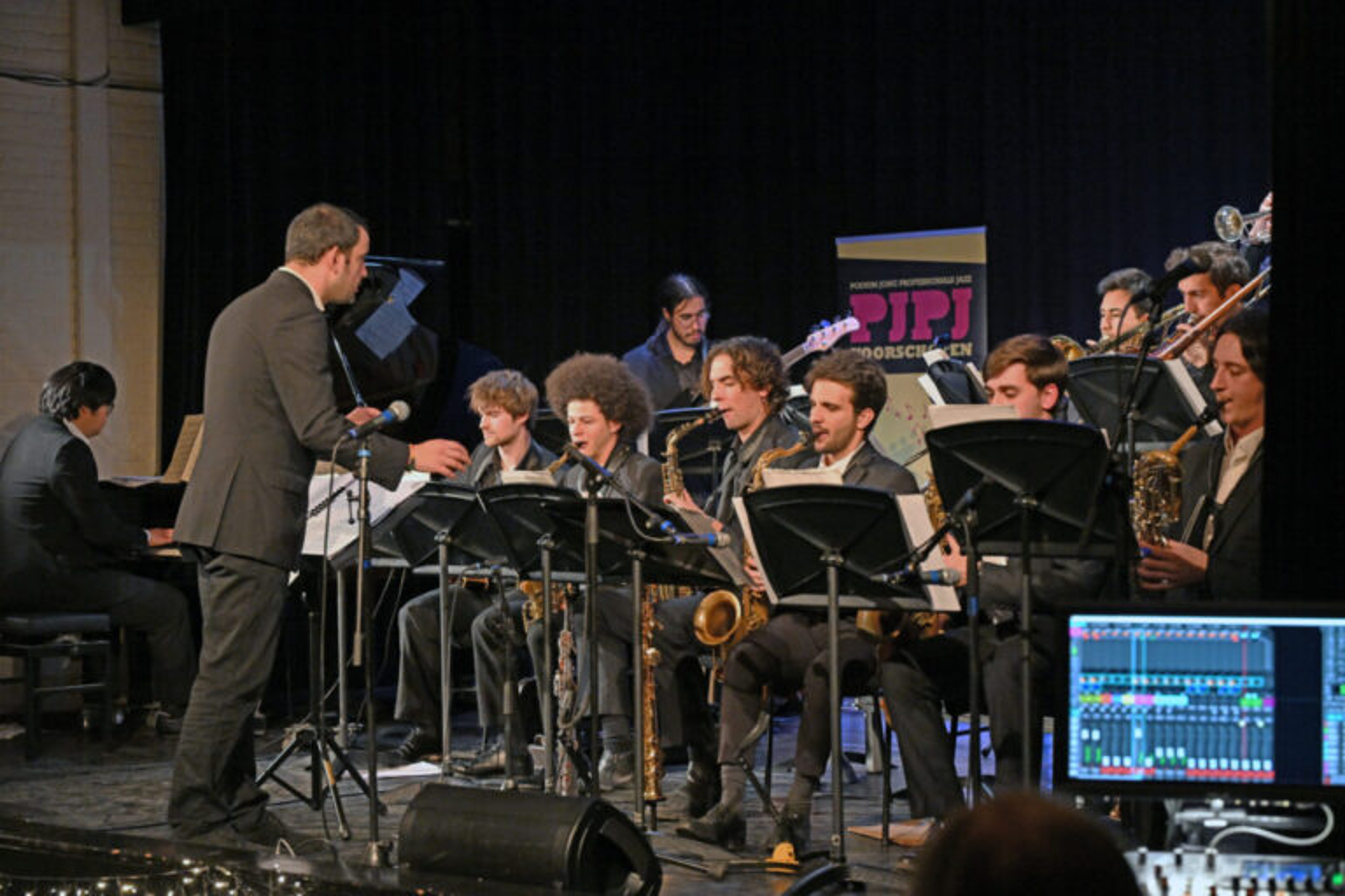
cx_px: 672
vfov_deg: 19.5
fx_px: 2615
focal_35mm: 70
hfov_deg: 28.8
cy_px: 448
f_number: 4.5
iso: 3200
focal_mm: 70
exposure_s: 1/100
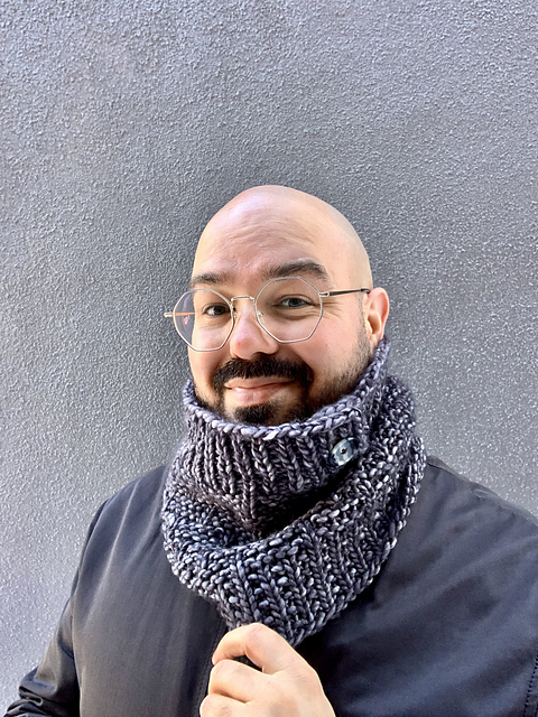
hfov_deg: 44.2
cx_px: 269
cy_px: 358
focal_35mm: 32
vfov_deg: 56.8
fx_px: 663
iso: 80
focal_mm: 2.87
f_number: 2.2
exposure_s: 1/60
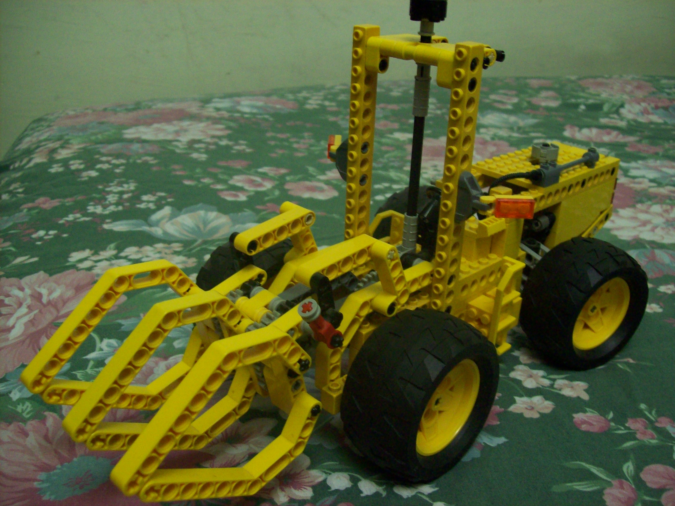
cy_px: 253
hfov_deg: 51.4
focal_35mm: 36
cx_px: 338
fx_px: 702
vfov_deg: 39.6
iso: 200
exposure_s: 1/8
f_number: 2.7
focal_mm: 6
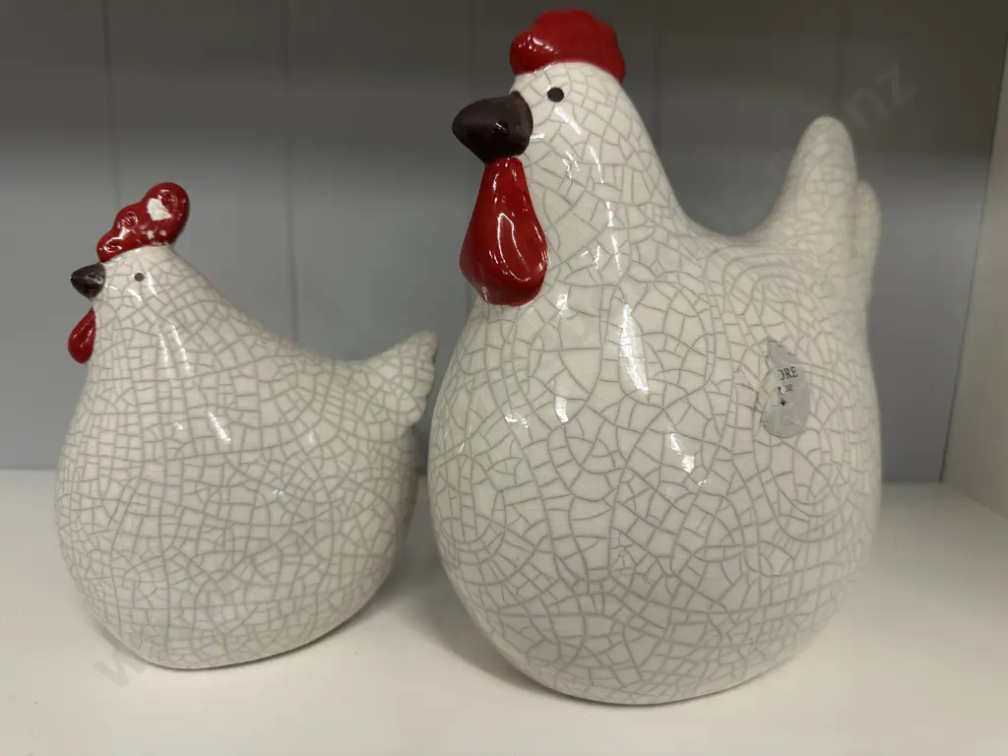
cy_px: 378
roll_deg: -0.4
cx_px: 504
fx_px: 699
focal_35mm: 24
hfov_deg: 71.6
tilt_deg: -12.0
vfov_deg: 56.8
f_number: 1.78
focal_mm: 6.86
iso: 160
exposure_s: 1/100
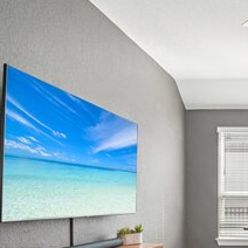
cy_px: 210
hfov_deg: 32.1
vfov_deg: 38.8
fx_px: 332
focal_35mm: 41
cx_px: 315
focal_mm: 16
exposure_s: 1/60
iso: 400
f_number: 8
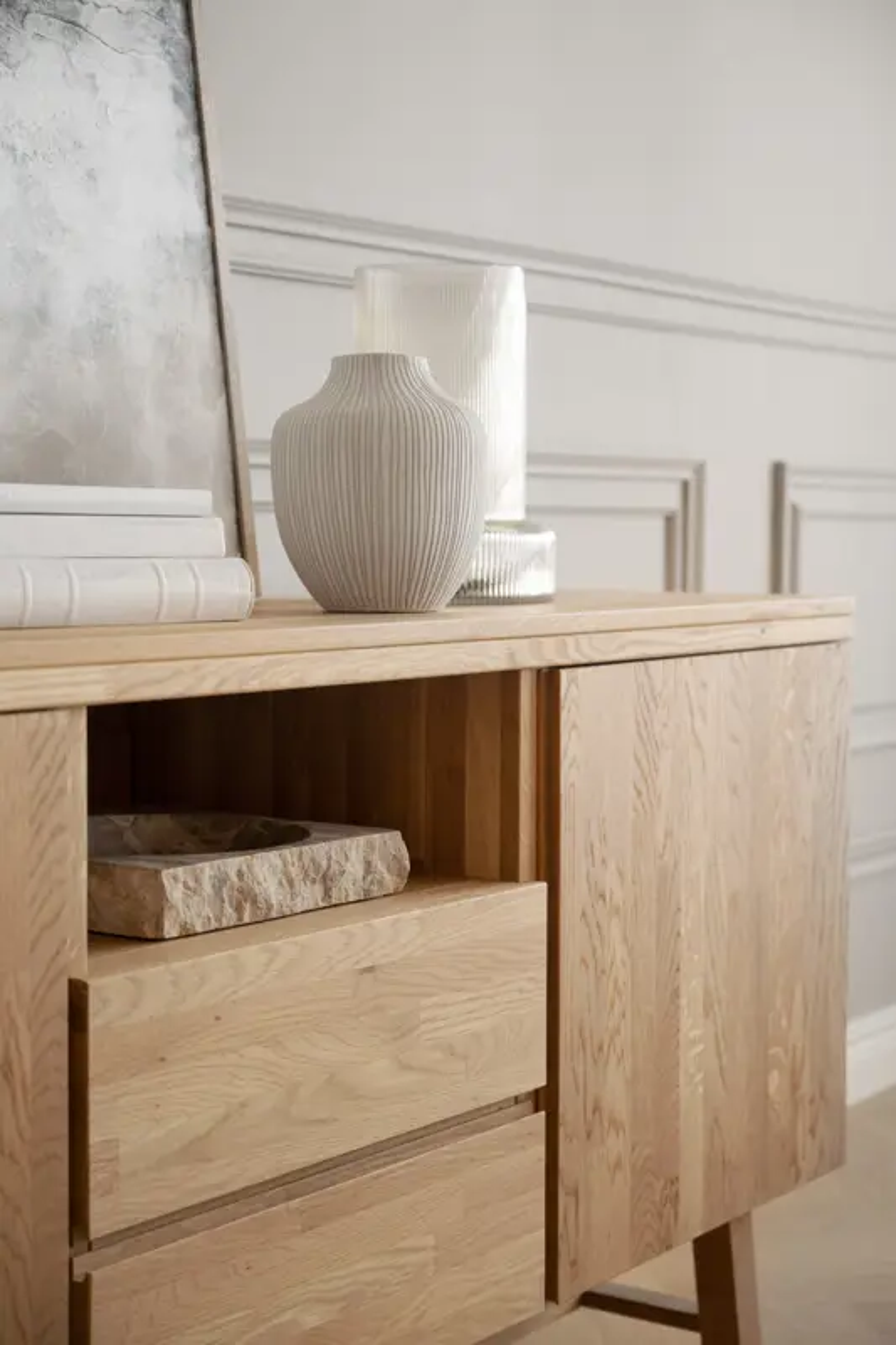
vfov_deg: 33.4
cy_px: 672
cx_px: 448
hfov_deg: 22.6
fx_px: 2241
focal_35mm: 60
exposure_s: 1/60
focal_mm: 60
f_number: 4
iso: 1250
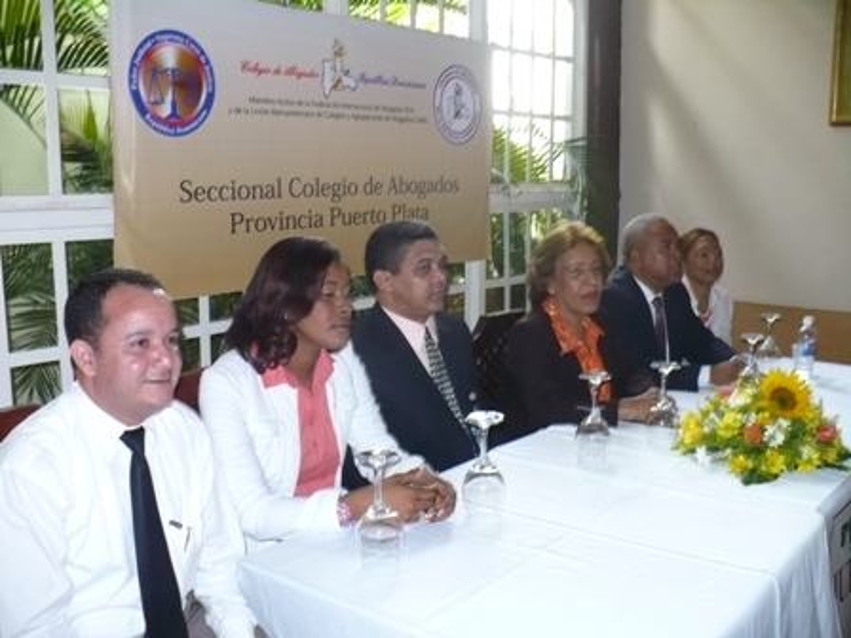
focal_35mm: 37
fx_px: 910
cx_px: 426
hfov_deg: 50.1
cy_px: 319
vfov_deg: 38.7
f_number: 2.8
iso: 250
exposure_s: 1/30
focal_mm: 6.1
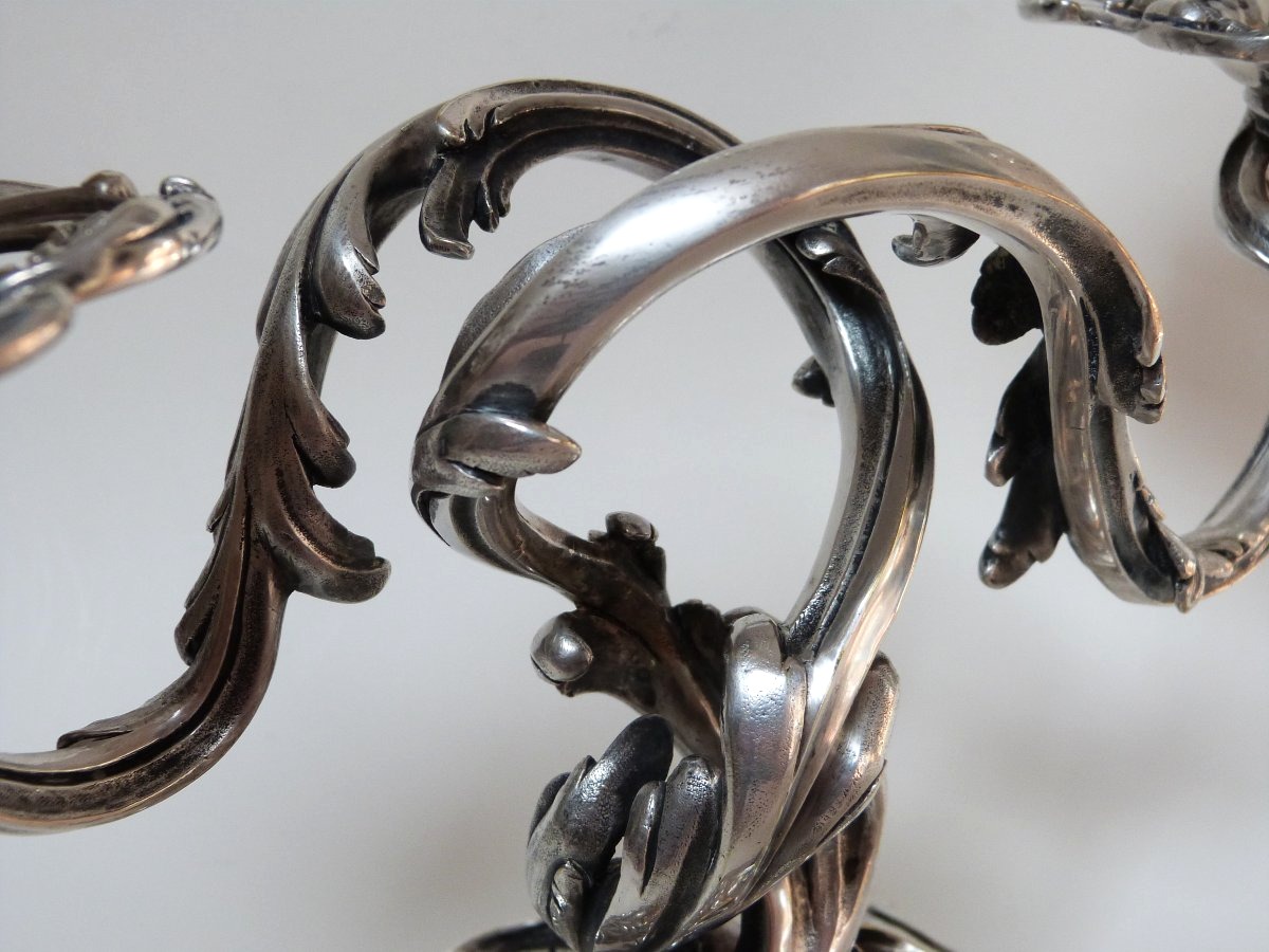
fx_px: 1796
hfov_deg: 38.9
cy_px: 476
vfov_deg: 29.7
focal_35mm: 49
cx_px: 634
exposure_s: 1/60
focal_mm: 8.7
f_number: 3.2
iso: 250
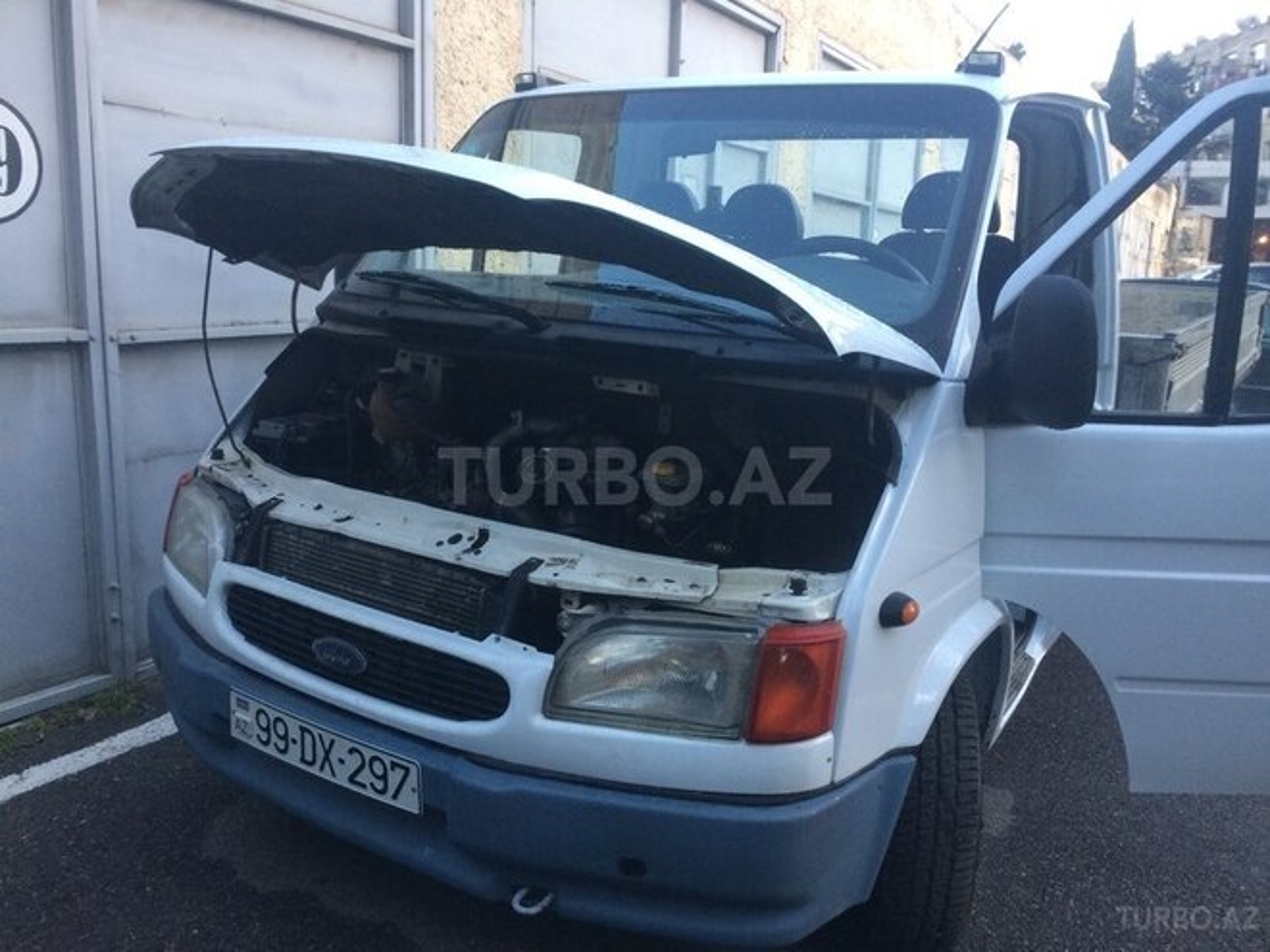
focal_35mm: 29
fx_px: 1064
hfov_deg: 61.7
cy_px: 476
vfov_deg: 48.2
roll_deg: +0.1
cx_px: 635
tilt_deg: -10.6
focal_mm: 4.15
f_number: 2.2
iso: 64
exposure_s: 1/33
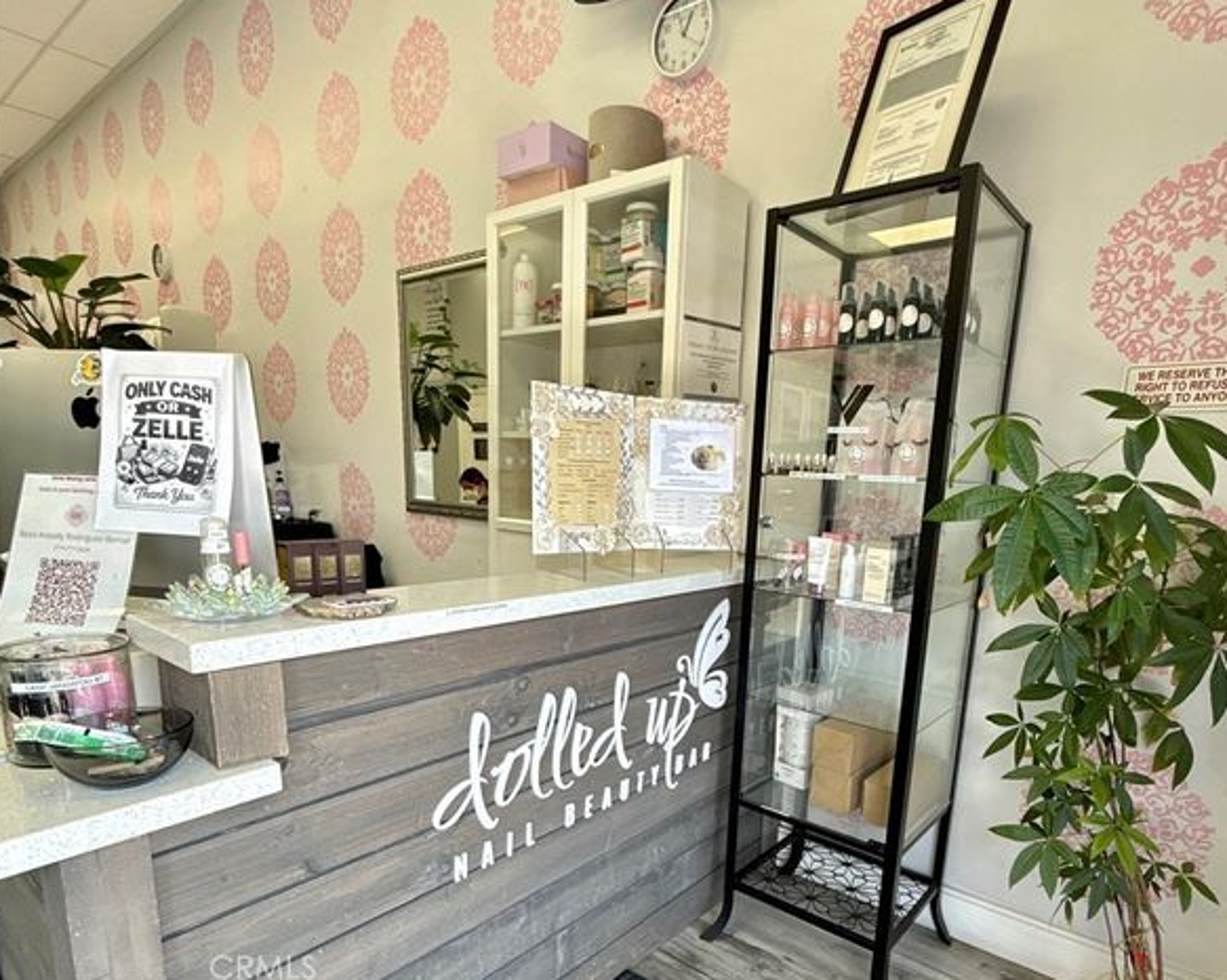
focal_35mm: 15
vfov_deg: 84.0
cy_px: 482
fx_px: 545
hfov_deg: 96.6
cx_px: 663
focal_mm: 2.22
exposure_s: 1/120
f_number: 2.2
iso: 100
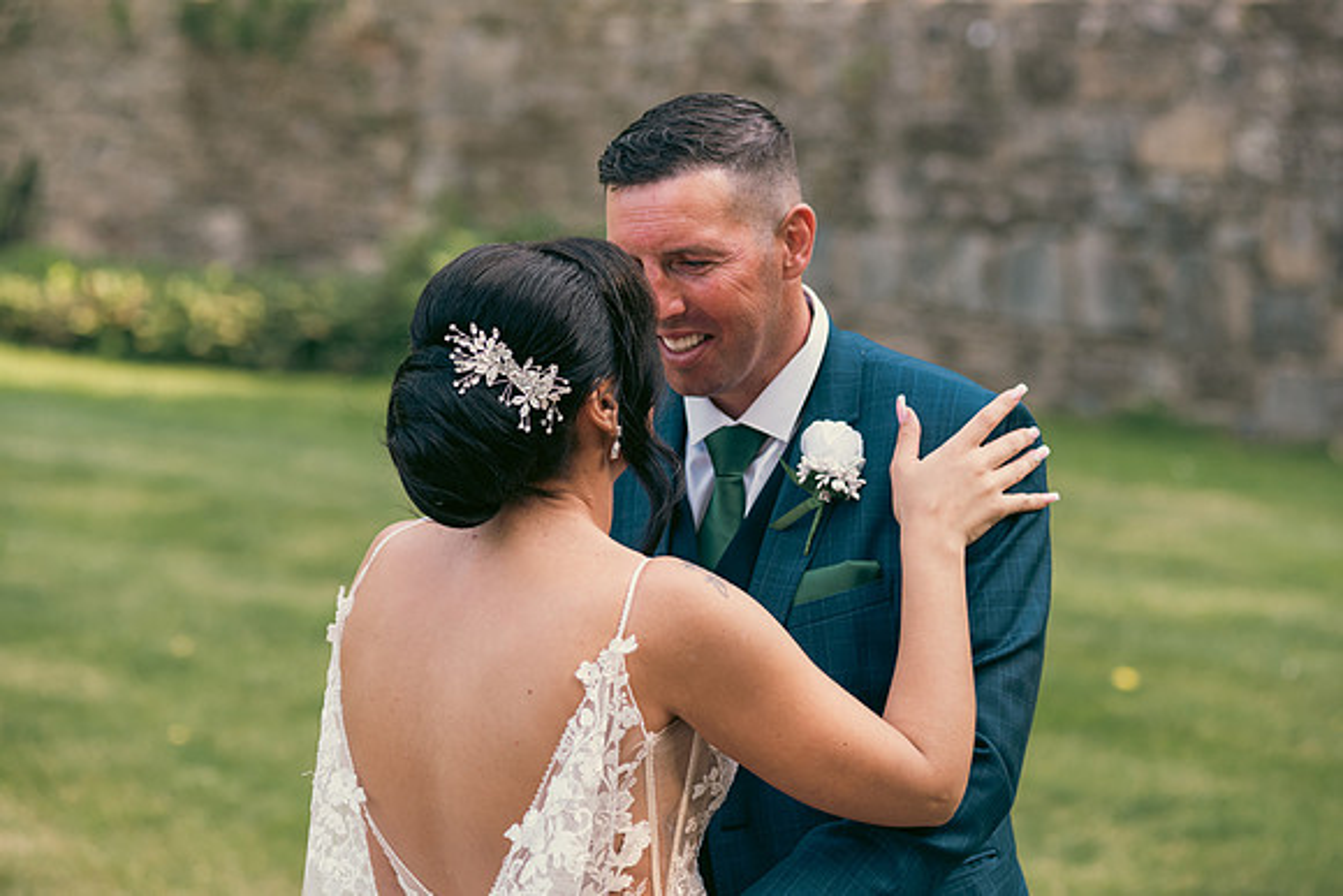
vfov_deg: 13.0
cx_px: 672
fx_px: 3918
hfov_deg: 19.5
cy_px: 448
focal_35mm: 105
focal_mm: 105
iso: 100
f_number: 3.5
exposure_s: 1/200
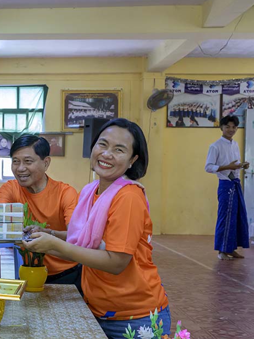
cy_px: 172
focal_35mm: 50
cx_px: 38
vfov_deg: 38.4
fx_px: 487
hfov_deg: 28.4
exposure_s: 1/200
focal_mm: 33.5
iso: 4000
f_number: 5.6
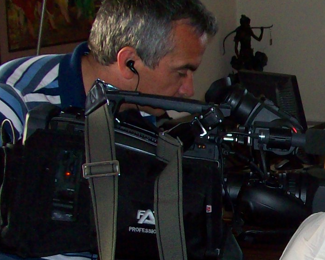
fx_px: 933
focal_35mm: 97
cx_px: 446
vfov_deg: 15.7
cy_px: 239
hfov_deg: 18.2
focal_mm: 5.7
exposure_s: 1/60
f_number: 2.8
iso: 160
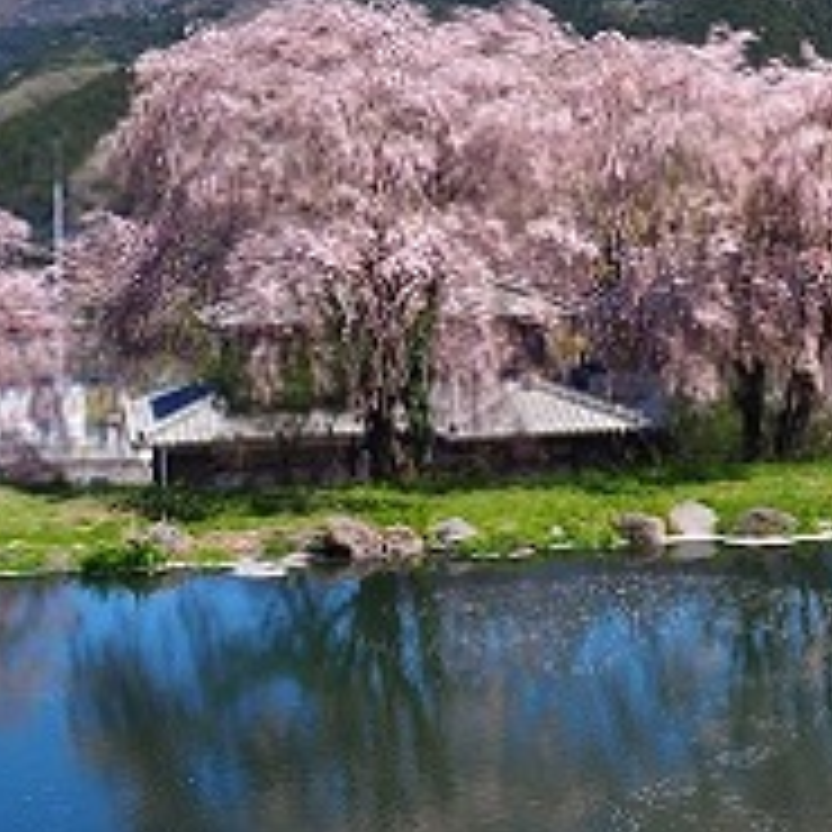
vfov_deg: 24.9
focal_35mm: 69
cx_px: 953
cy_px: 283
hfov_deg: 23.2
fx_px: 1876
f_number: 8
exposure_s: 1/320
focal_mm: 16
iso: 200
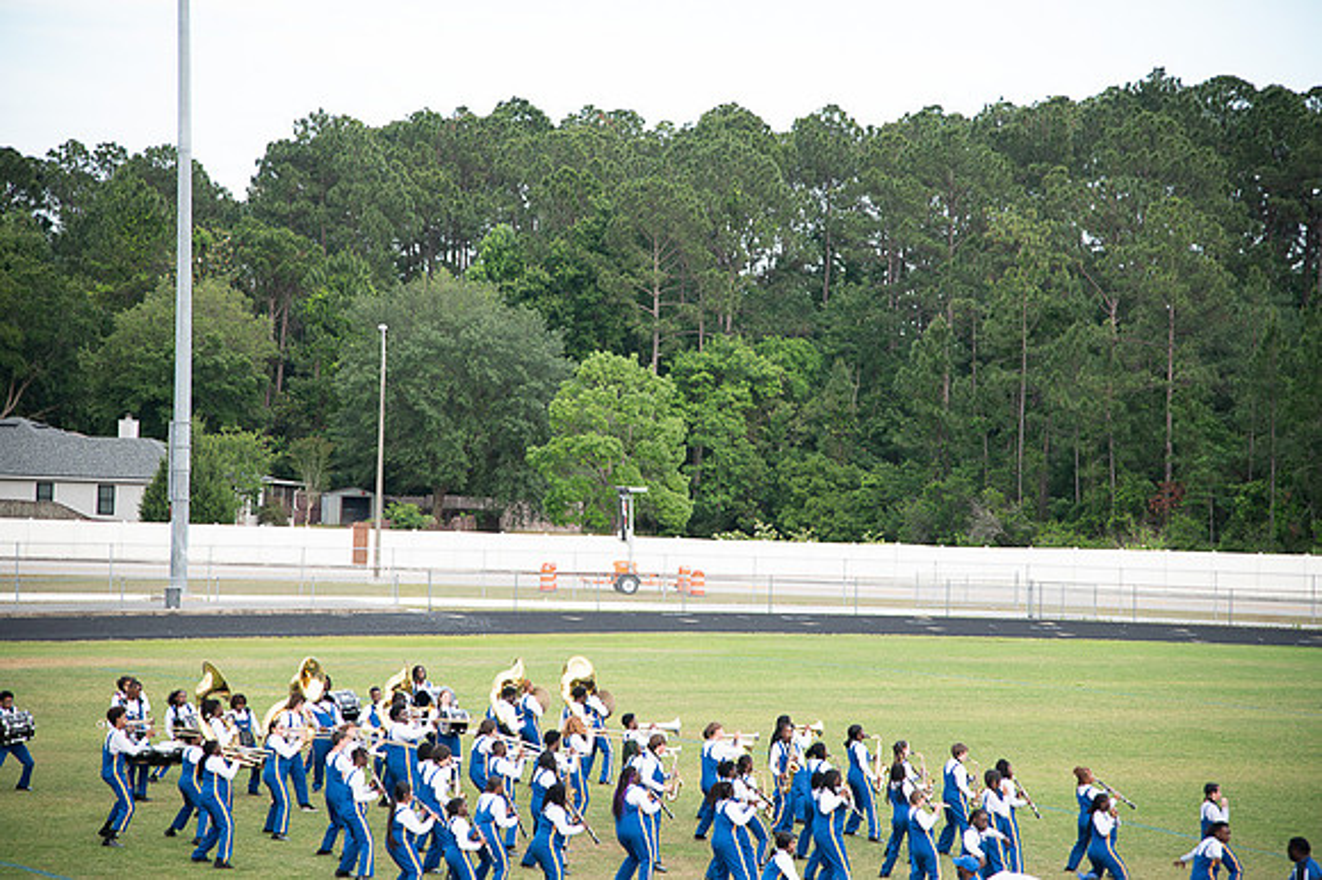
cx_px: 661
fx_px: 4037
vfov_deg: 12.4
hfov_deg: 18.6
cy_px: 440
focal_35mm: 110
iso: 400
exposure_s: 1/200
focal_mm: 110
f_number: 4
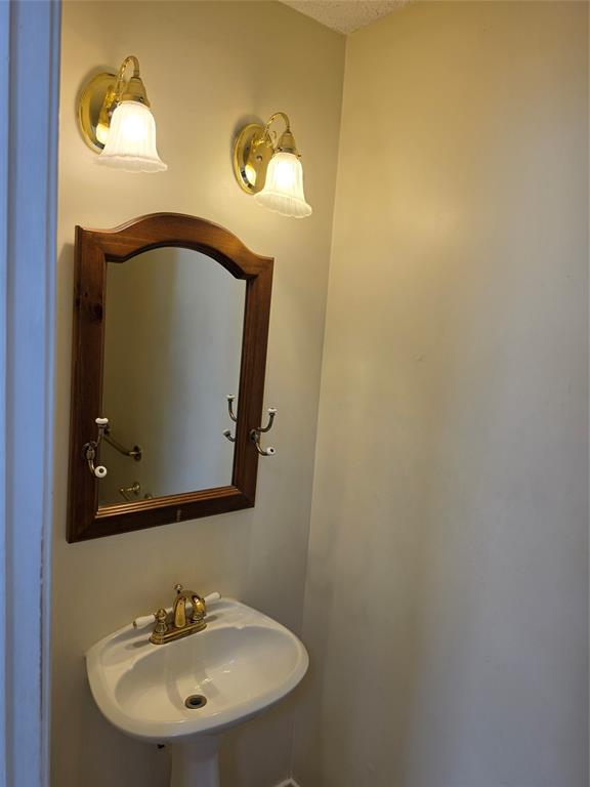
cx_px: 295
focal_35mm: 23
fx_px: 523
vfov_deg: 73.9
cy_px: 394
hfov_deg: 58.9
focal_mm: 6.5
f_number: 1.4
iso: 25
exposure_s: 1/120
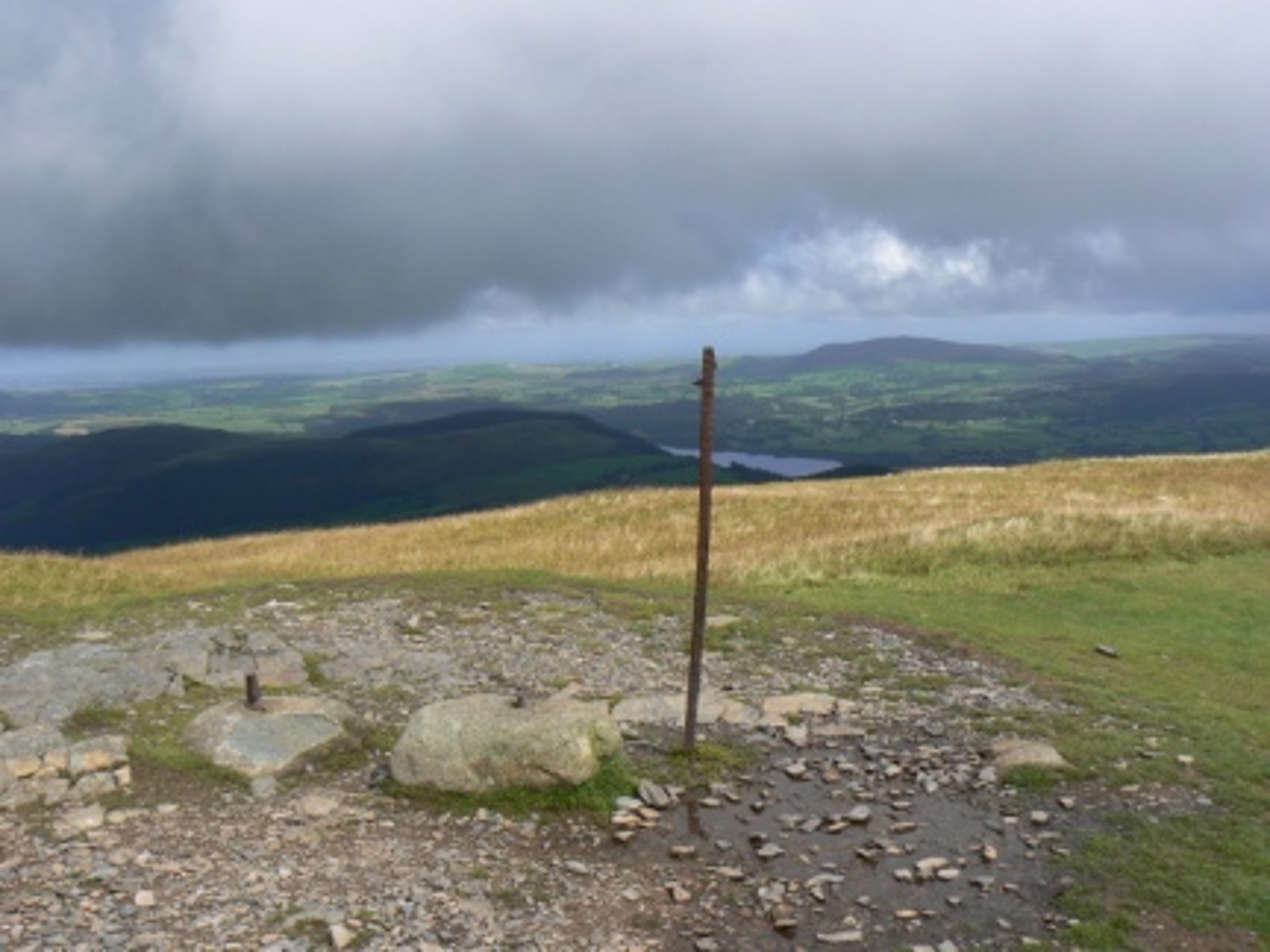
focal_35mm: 36
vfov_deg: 39.7
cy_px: 476
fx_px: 1321
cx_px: 635
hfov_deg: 51.4
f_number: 7.1
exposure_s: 1/400
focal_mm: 6
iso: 80
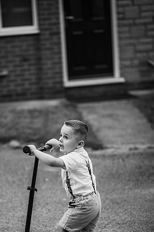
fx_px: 721
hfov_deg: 12.2
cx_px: 55
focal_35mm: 112
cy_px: 152
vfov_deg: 18.2
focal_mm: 85
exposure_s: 1/320
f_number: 1.8
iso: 100
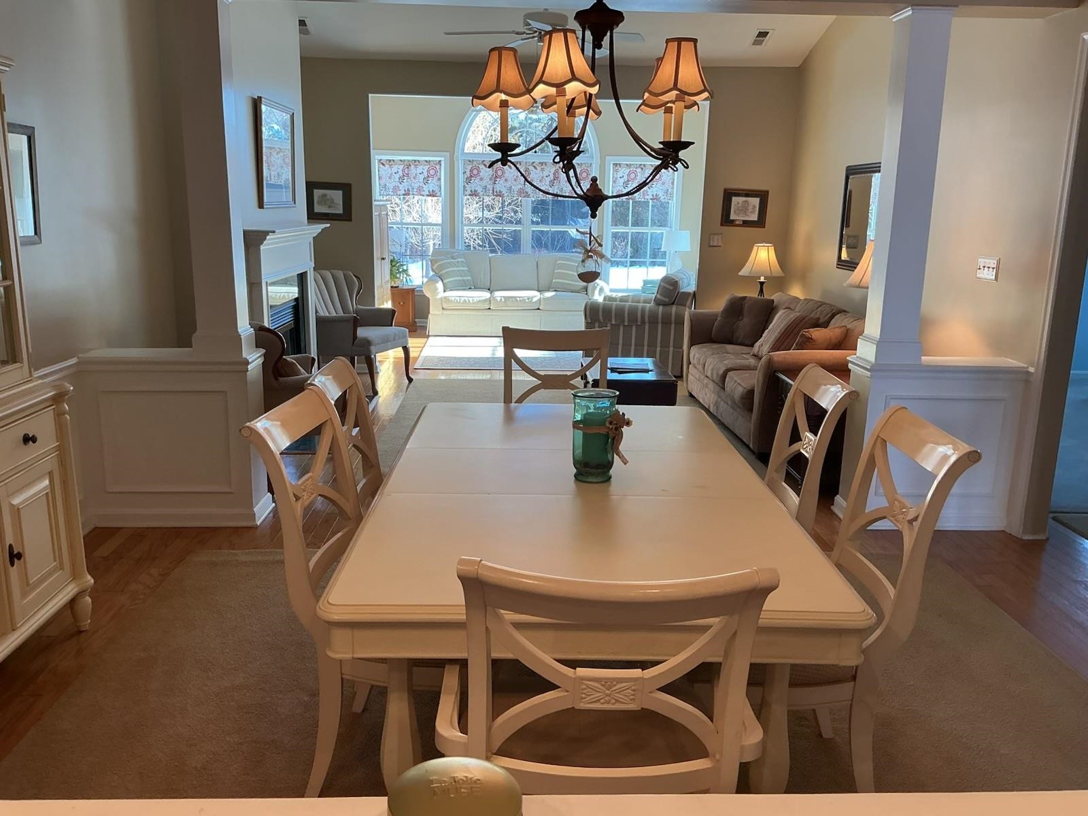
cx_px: 544
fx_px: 911
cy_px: 408
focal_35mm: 29
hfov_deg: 61.7
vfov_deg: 48.2
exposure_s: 1/60
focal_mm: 3
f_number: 1.8
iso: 50
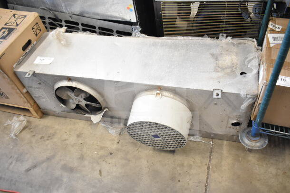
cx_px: 145
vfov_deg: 43.6
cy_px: 96
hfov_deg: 61.9
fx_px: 242
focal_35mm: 30
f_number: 3.8
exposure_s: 1/30
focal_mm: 20
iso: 1800
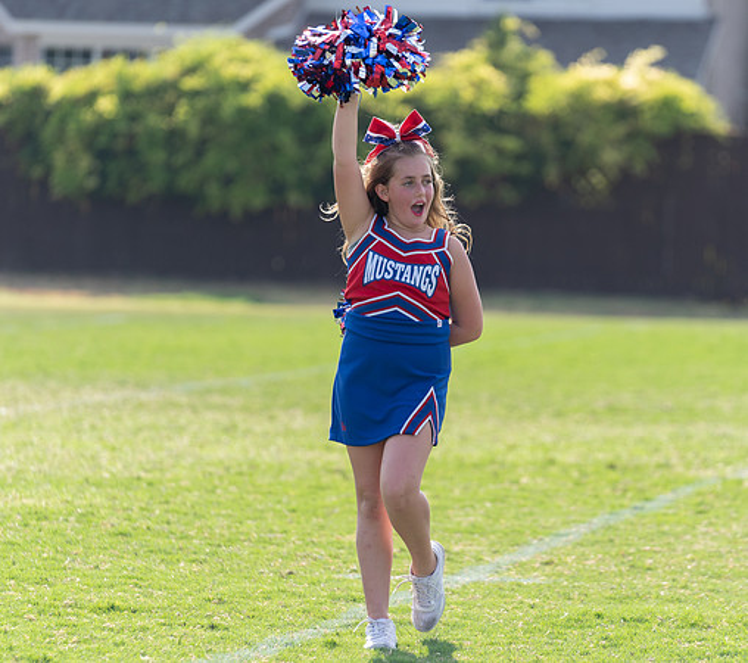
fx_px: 5525
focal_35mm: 239
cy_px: 332
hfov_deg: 7.7
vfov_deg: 6.9
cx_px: 404
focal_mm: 200
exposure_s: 1/1000
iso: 100
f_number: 3.5
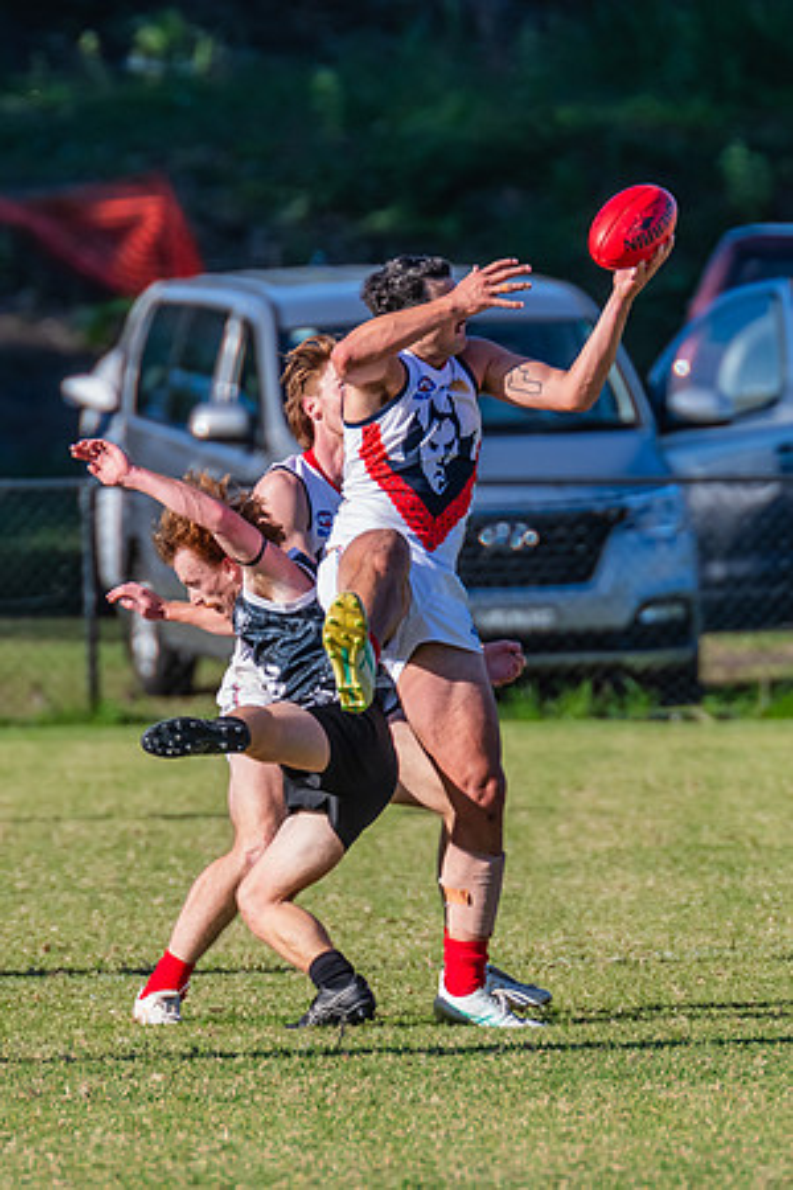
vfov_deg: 1.9
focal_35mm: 1115
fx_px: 36827
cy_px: 455
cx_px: 364
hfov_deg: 1.2
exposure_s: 1/1600
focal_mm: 600
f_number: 7.1
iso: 800
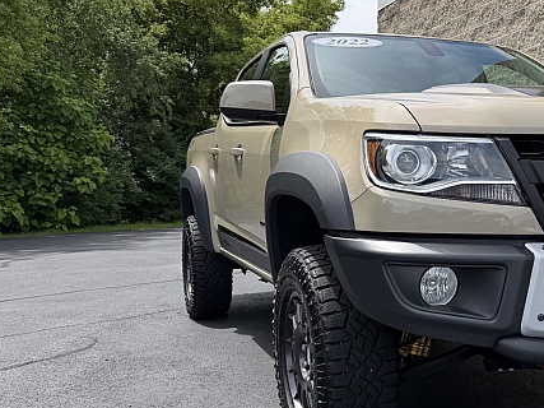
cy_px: 186
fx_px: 707
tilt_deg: +0.8
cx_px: 493
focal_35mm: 45
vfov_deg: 32.1
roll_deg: -0.7
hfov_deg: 39.0
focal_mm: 6.76
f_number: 1.78
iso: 100
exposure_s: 1/3584
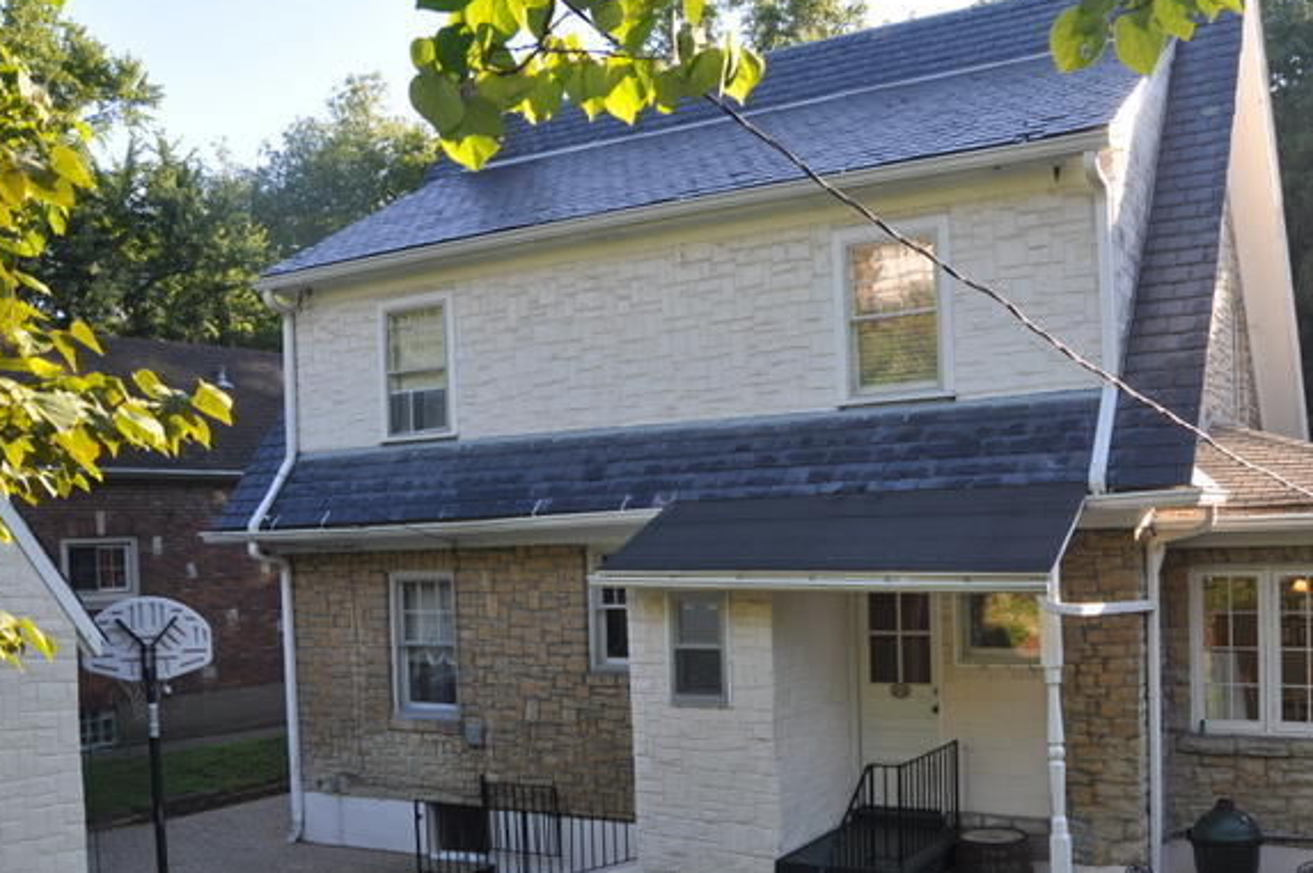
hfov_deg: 30.1
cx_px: 699
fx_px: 2441
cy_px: 577
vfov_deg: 20.2
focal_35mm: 67
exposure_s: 1/180
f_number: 6.7
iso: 200
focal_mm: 32
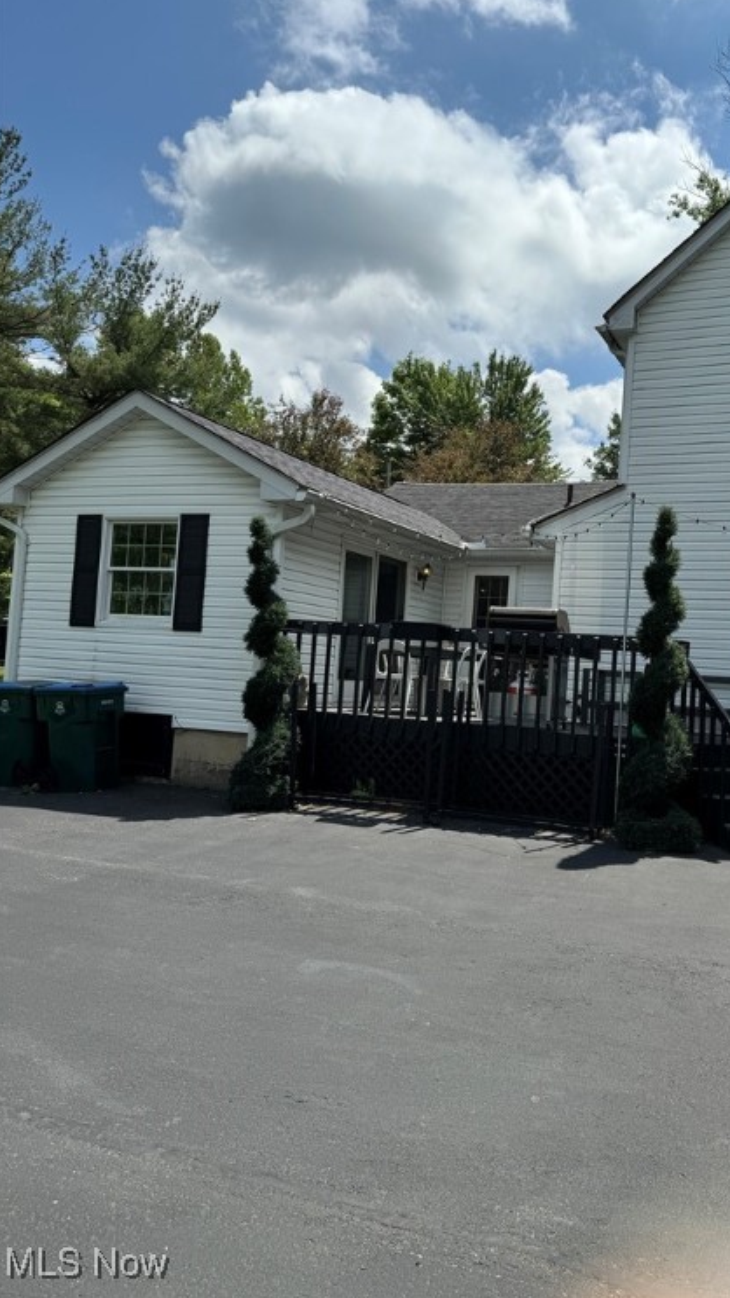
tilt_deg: +3.7
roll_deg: -2.3
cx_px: 498
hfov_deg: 42.2
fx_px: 930
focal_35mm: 27
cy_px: 632
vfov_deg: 69.9
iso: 80
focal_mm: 6.76
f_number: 1.78
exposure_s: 1/5814
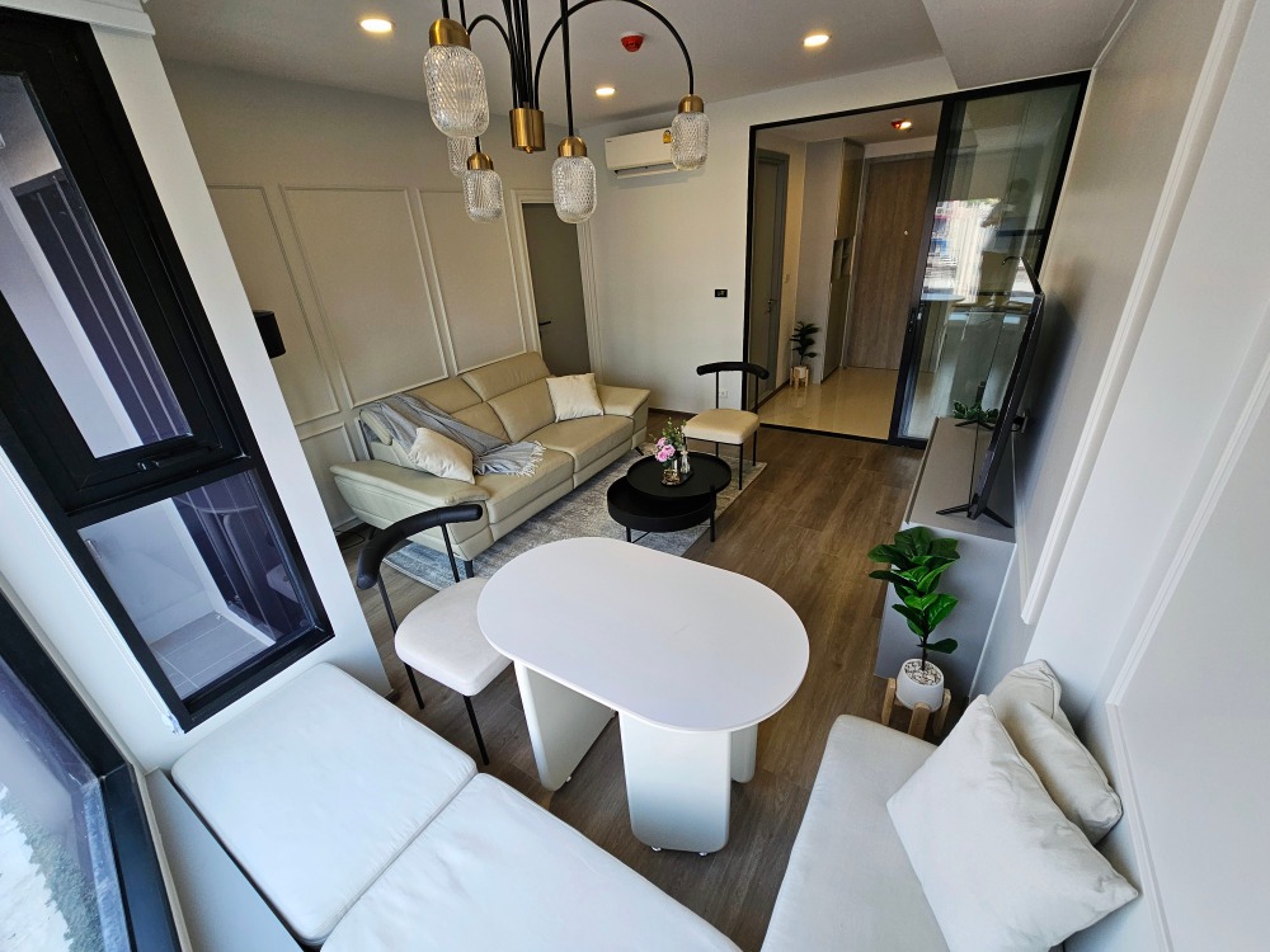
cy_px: 476
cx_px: 635
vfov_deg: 89.9
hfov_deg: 106.2
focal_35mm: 13
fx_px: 477
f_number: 2.2
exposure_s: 1/370
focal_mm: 2.2
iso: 200
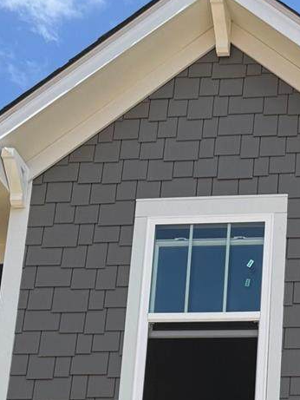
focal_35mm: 80
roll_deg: -1.6
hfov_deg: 17.1
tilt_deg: +13.2
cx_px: 414
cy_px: 530
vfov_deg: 21.8
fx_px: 924
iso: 80
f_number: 1.78
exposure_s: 1/3279
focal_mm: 6.76
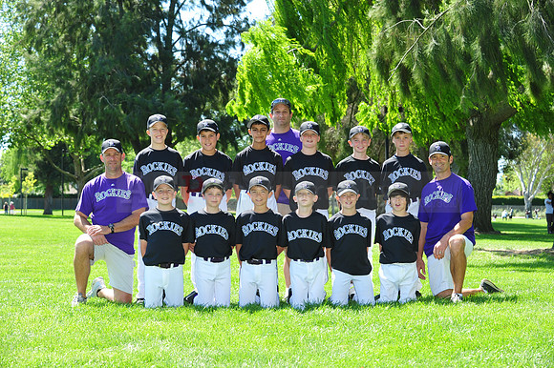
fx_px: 1230
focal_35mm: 80
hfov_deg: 25.4
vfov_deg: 17.0
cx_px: 277
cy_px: 184
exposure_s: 1/125
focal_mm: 80
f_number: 8
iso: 200
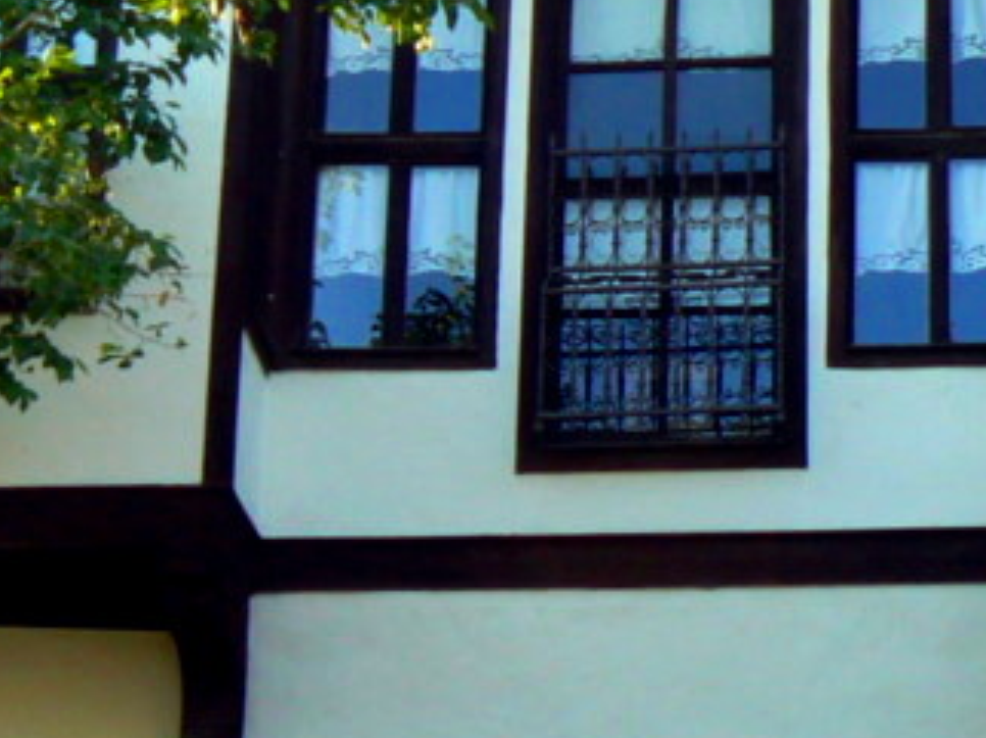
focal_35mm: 121
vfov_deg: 12.2
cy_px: 220
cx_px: 695
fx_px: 3444
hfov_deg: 16.2
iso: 100
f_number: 4.5
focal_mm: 6
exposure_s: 1/100
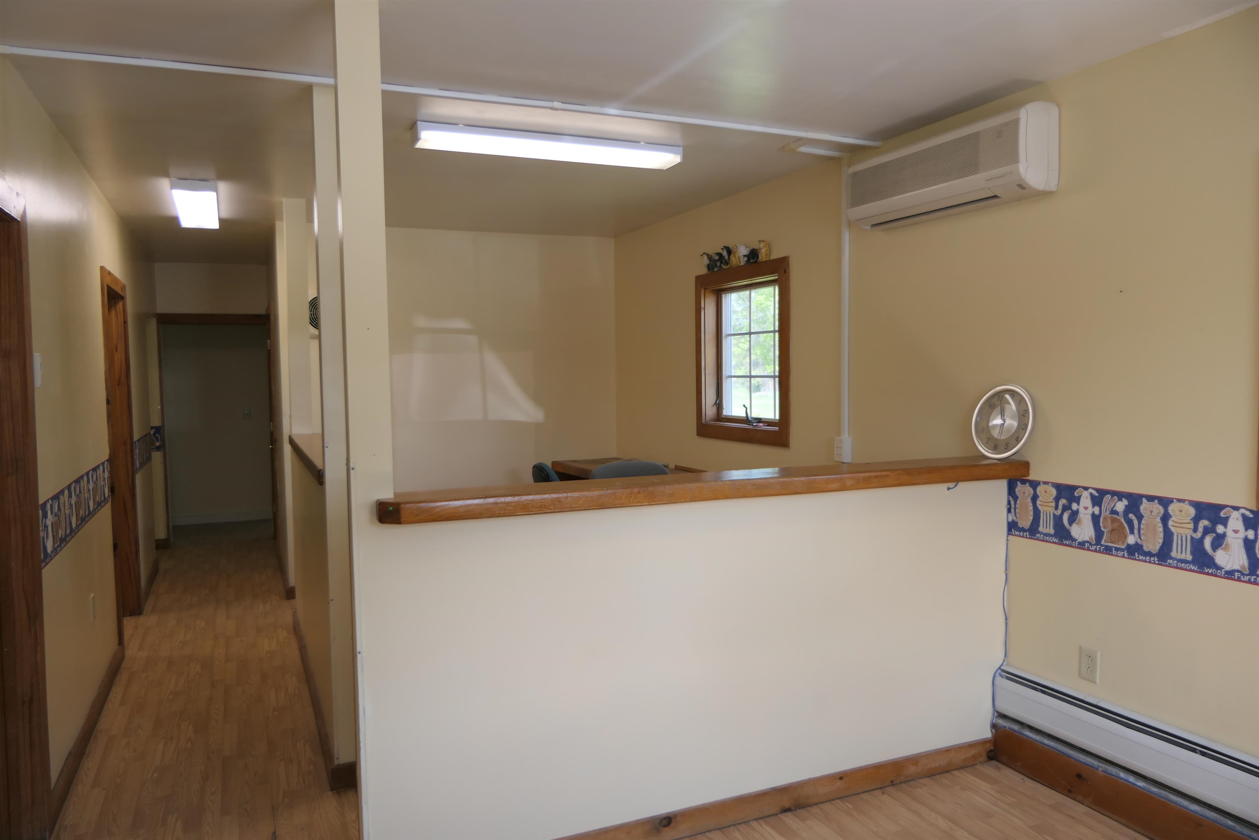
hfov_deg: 73.7
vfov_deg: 53.1
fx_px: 839
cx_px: 630
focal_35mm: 24
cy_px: 420
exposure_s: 1/100
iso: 125
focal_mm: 8.8
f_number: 2.8
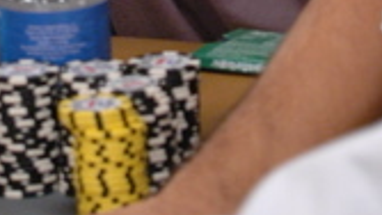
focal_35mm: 524
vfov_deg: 2.3
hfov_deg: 4.1
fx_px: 5309
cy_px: -141
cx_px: 108
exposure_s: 1/40
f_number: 3.5
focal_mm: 80
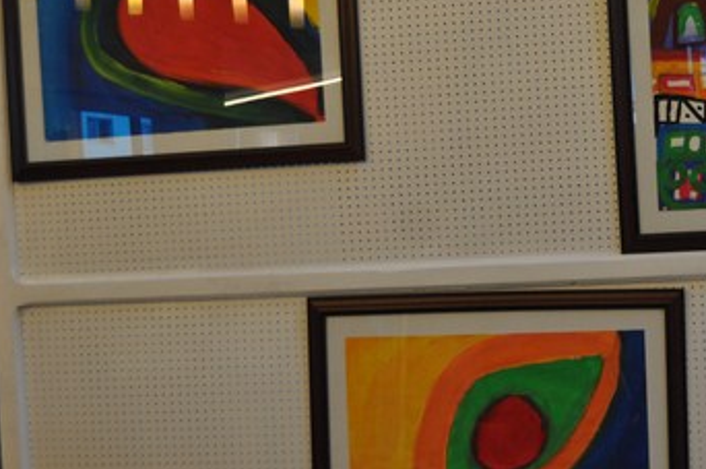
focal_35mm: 73
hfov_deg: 27.4
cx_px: 508
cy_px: 216
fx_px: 1430
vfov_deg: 18.6
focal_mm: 26
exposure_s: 1/60
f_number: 4
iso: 400
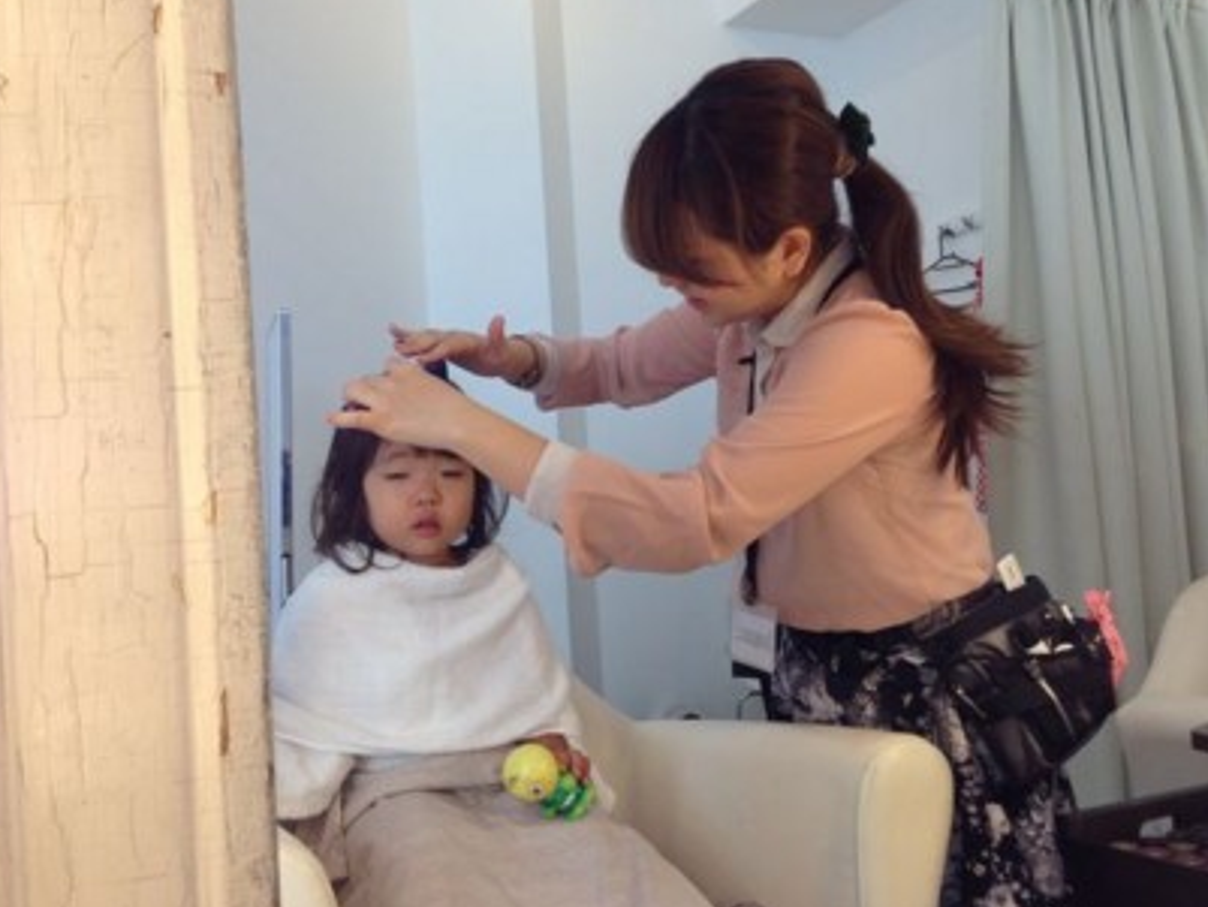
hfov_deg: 50.1
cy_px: 470
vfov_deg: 38.7
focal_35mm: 37
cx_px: 639
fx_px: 1292
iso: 50
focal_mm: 4.13
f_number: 2.4
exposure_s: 1/60
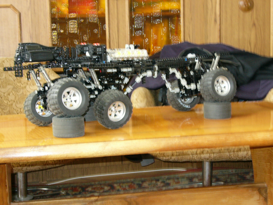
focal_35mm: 70
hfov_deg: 27.8
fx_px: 552
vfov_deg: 21.0
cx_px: 136
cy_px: 102
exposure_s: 1
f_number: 4
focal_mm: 11.6
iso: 200
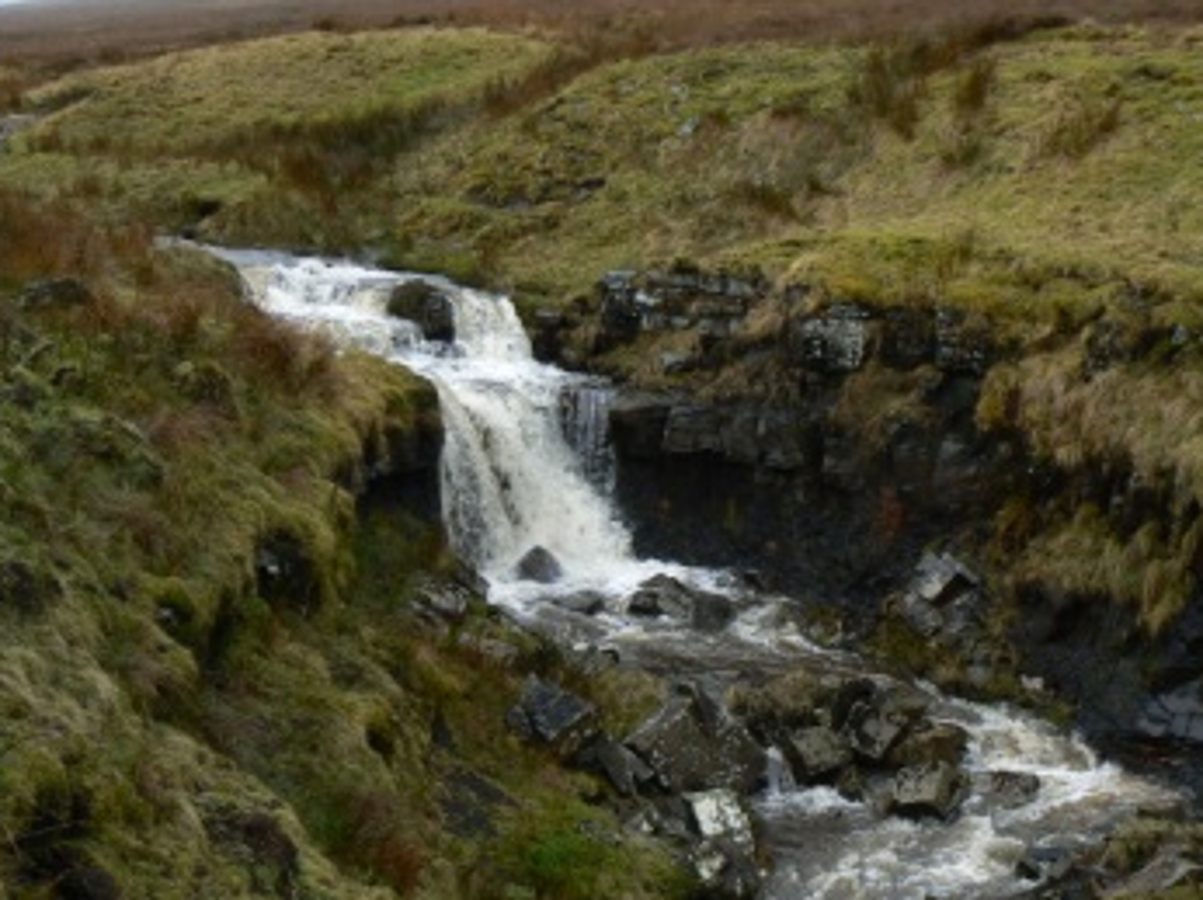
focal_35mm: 60
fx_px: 2084
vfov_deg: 24.3
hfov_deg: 32.1
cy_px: 549
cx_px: 699
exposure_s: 1/100
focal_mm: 8
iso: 80
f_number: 5
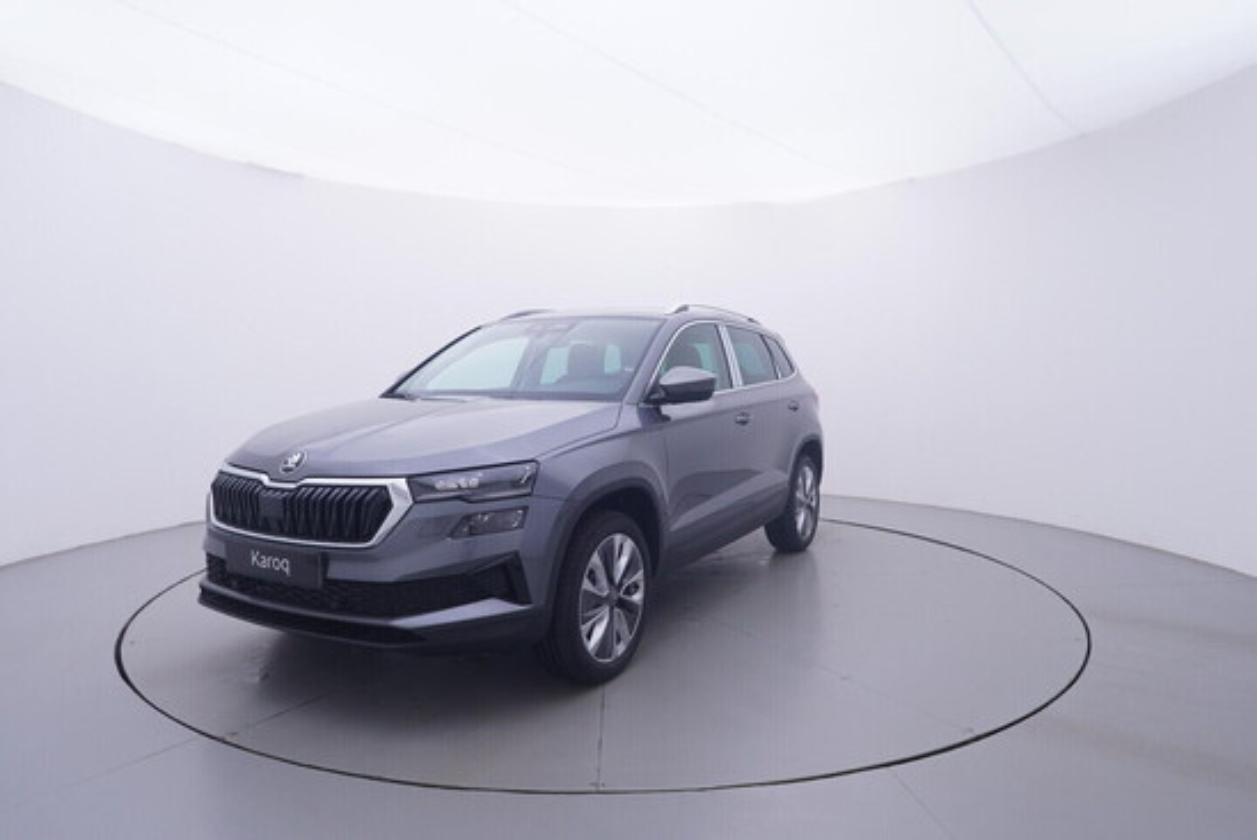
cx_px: 628
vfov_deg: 56.2
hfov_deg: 77.3
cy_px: 420
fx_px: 786
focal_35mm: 22
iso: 200
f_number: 5
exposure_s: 1/80
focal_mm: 15
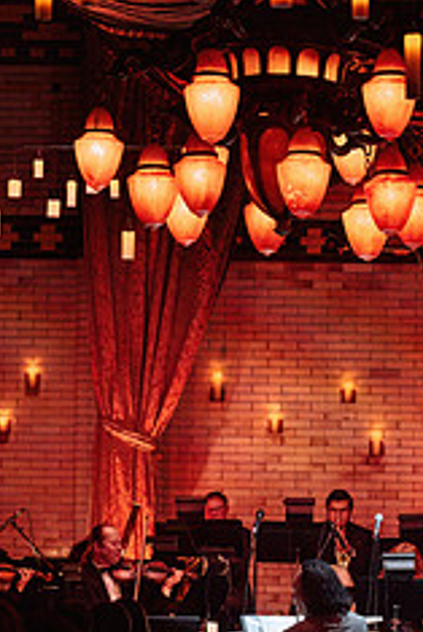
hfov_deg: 10.2
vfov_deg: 15.1
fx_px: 2358
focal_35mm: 134
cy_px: 600
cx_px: 356
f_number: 2.8
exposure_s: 1/200
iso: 3200
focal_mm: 70
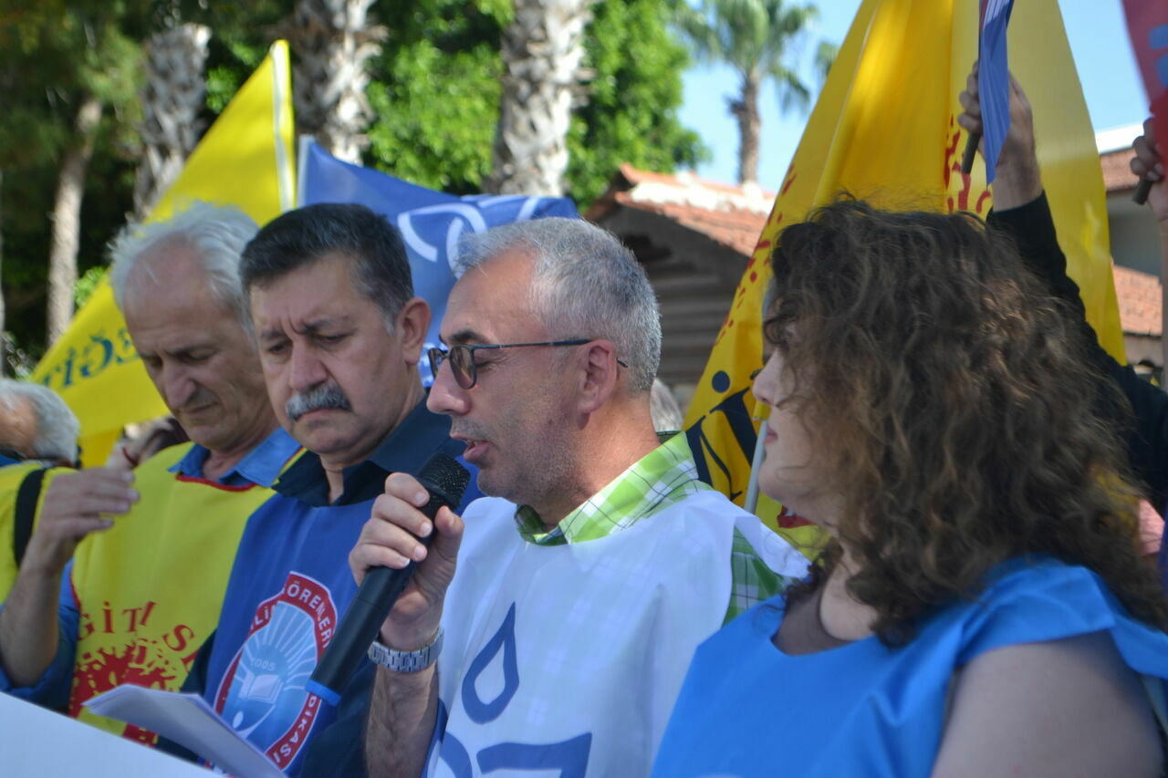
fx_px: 2676
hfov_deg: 24.6
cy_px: 389
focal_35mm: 82
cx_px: 584
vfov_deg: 16.5
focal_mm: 55
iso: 100
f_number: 6.3
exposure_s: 1/160
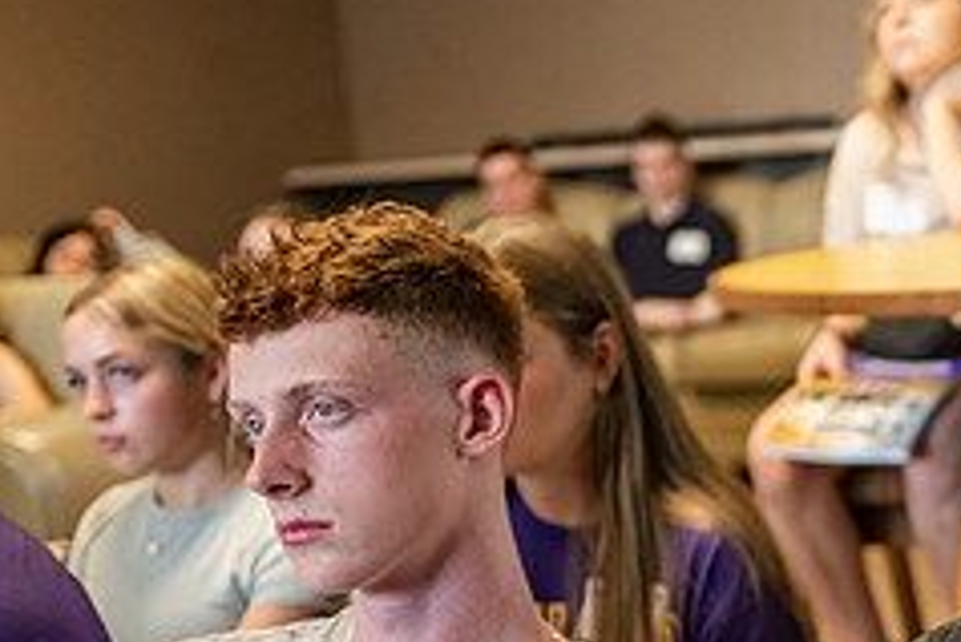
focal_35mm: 117
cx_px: 1159
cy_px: 624
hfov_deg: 16.7
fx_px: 3125
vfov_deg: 11.6
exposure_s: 1/160
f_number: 2.8
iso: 1250
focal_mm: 48
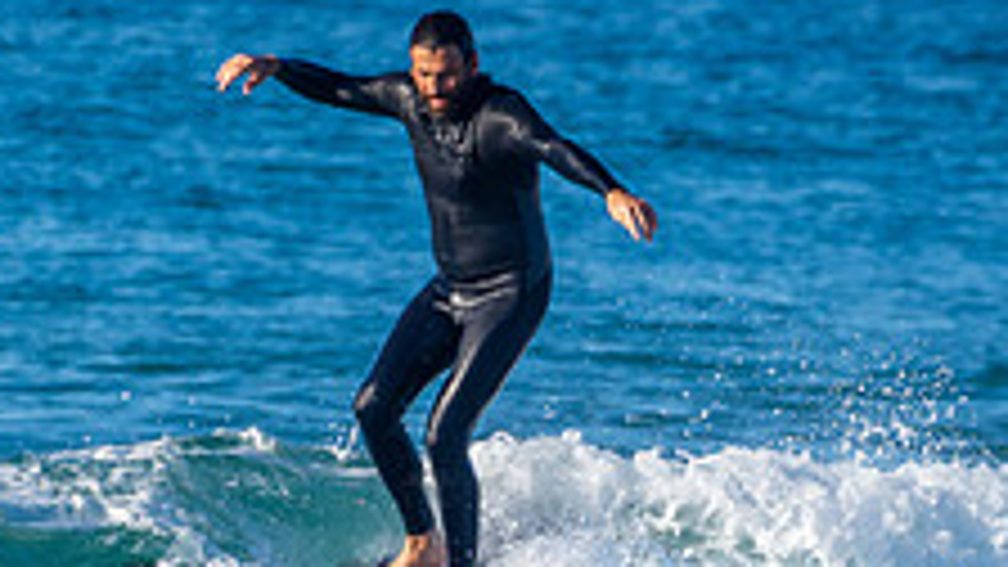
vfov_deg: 0.6
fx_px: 54312
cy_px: 592
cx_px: 302
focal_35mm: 2032
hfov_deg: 1.1
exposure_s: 1/1250
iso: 250
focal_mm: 500
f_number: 5.6
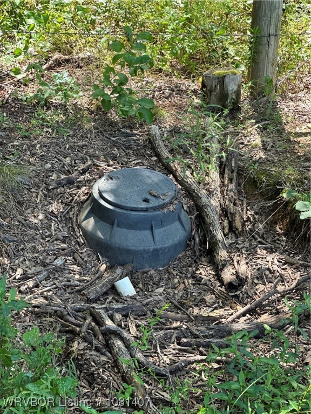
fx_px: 922
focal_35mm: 77
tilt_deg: -24.7
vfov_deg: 25.3
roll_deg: -2.6
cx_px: 156
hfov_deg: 19.1
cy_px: 207
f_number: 2.8
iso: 125
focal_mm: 9
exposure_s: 1/121
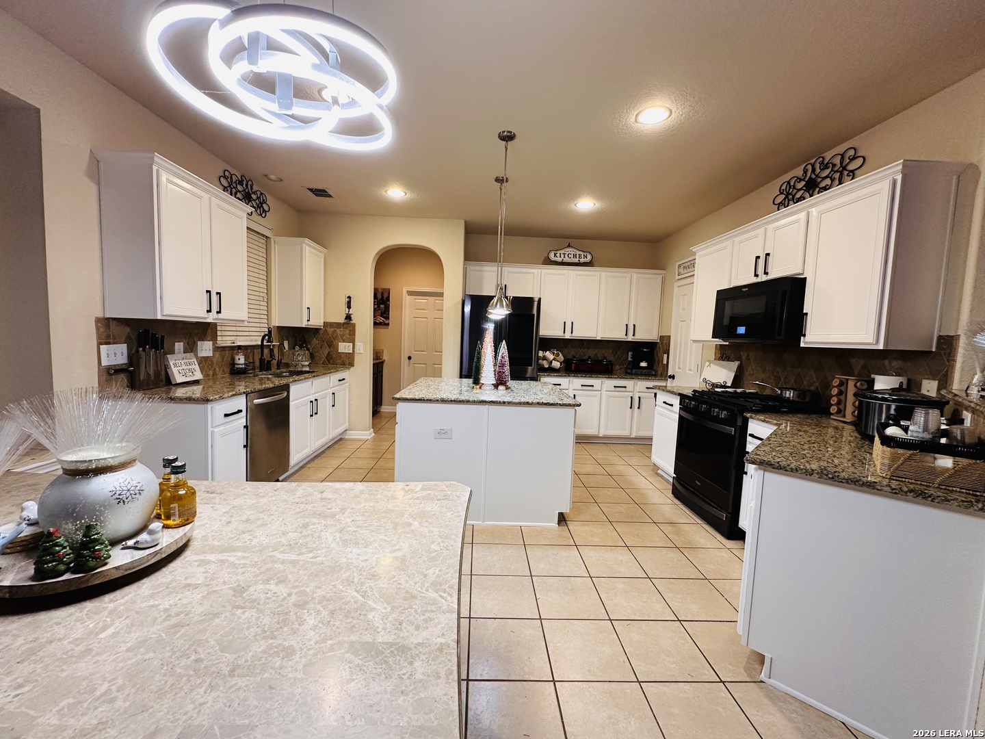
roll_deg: -2.5
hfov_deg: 102.1
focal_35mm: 14
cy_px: 370
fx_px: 398
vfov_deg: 85.7
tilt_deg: -4.0
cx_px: 492
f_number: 2.2
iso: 160
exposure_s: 1/60
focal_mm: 2.22
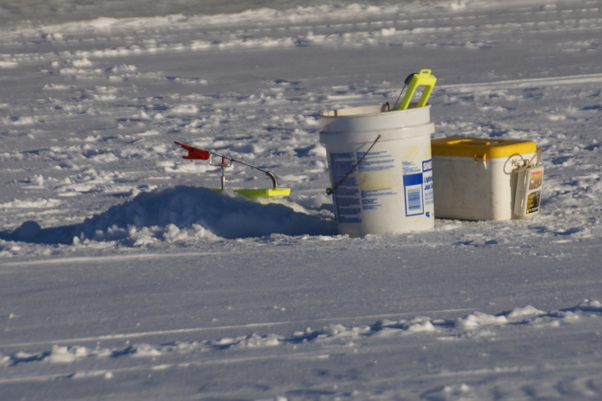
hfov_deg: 7.2
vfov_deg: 4.8
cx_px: 345
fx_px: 4797
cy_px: 184
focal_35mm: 287
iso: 100
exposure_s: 1/320
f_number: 7.1
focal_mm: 150
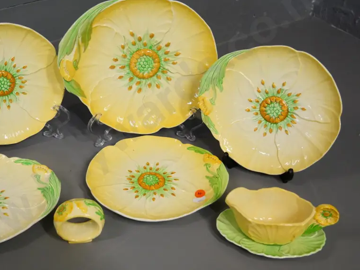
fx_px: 562
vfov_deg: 27.0
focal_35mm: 54
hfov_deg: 35.3
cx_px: 132
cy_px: 128
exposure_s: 1/125
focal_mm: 20
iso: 1600
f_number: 4.1
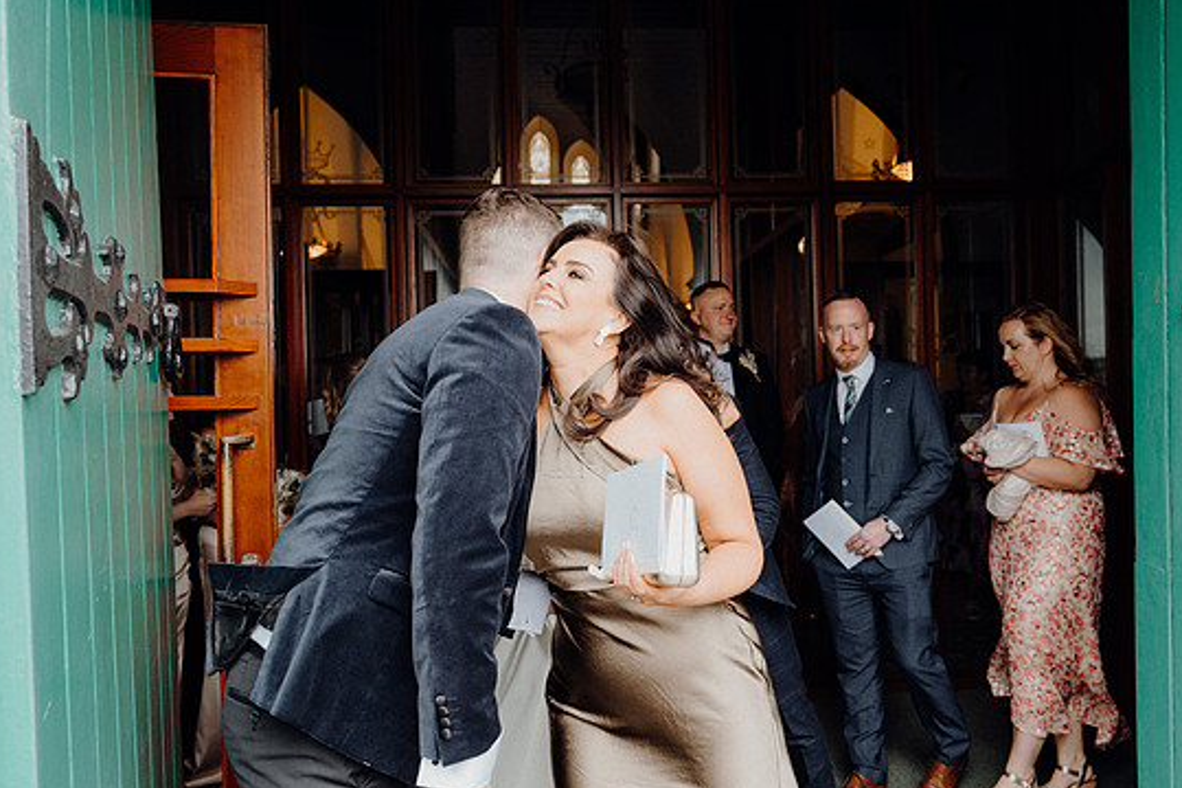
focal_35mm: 28
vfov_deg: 46.4
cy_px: 414
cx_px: 612
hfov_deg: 65.5
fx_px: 919
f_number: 3.5
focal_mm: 26
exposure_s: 1/200
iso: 500
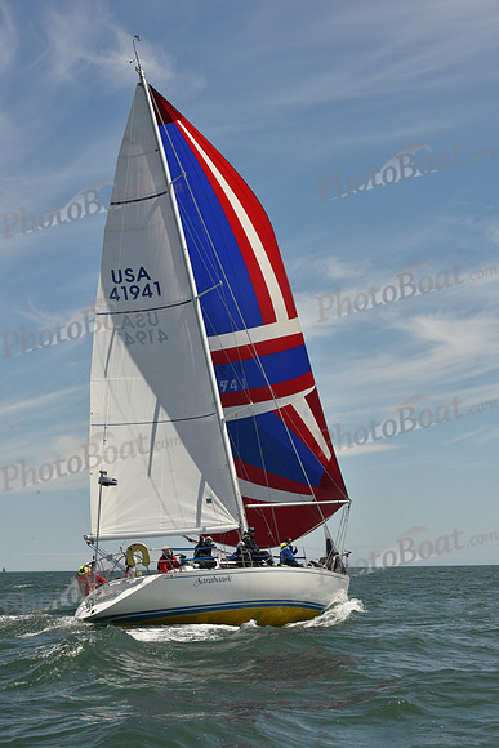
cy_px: 374
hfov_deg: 19.5
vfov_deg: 28.8
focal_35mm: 70
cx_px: 250
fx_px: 1454
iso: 320
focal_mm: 70
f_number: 14
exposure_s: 1/800
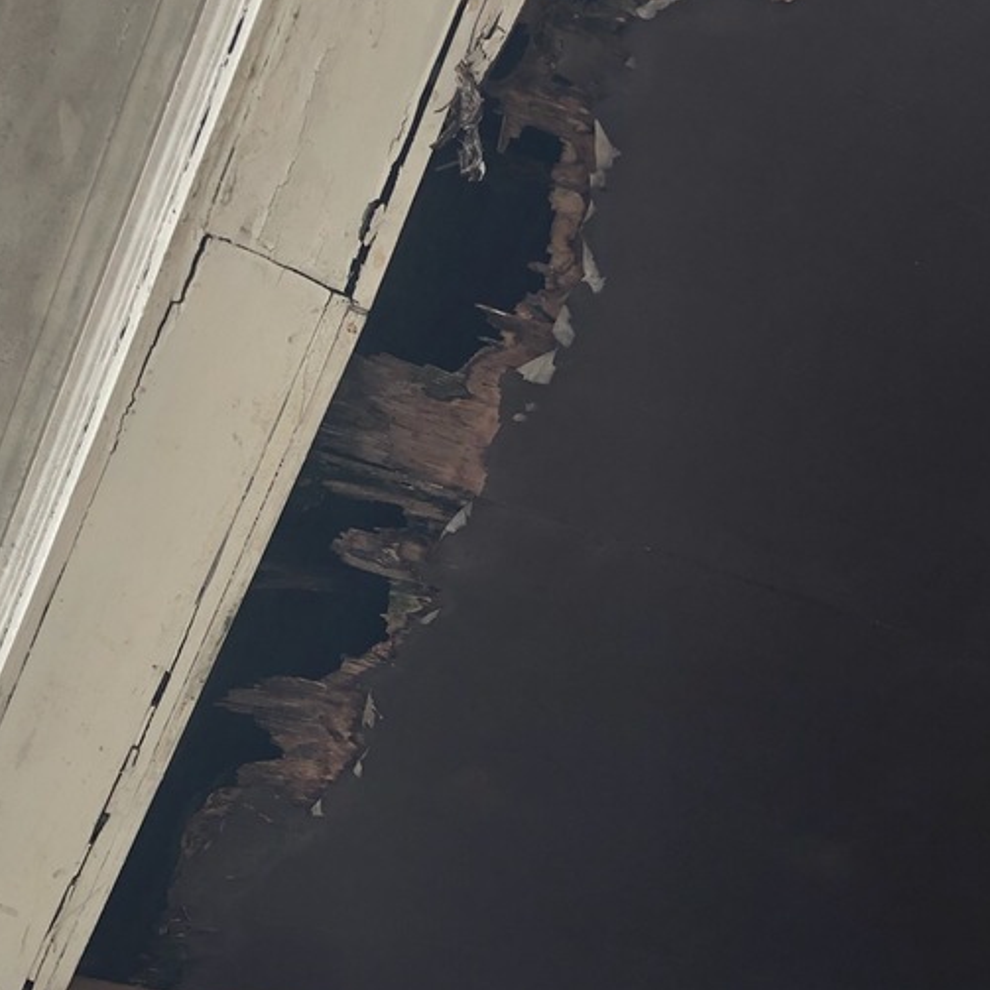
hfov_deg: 29.1
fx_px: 1909
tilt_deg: +54.0
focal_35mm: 59
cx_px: 494
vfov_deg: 28.6
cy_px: 746
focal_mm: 4
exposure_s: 1/120
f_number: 1.8
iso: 25
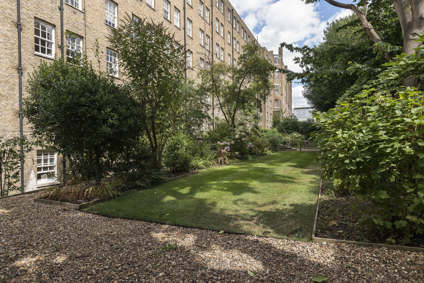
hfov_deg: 81.2
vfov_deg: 59.5
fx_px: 247
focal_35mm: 21
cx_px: 212
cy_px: 142
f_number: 9.5
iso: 800
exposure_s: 1/500
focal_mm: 21
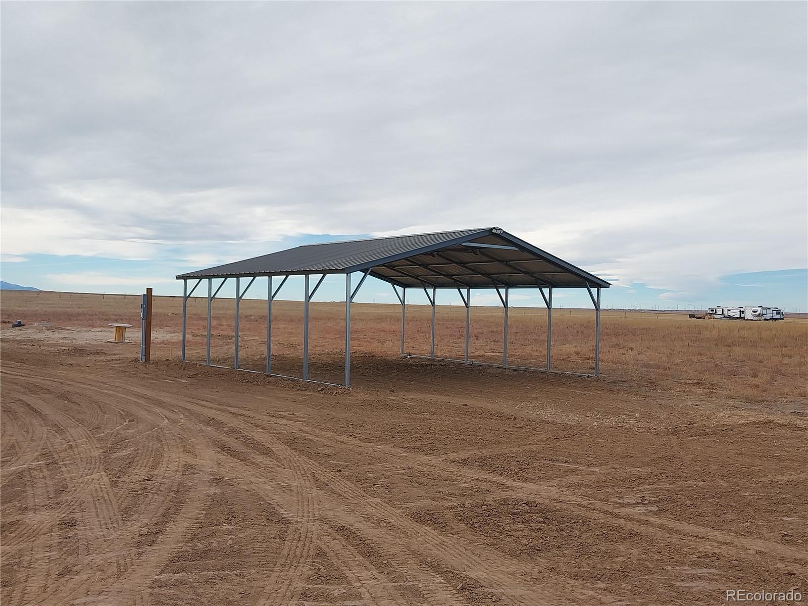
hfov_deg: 67.3
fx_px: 607
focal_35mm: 26
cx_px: 404
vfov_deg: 53.1
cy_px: 303
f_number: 1.8
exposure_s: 1/436
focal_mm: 4
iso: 20
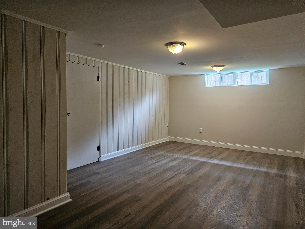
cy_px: 114
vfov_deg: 58.9
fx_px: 203
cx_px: 152
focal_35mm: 23
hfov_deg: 73.9
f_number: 1.8
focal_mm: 5.4
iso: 400
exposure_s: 1/120
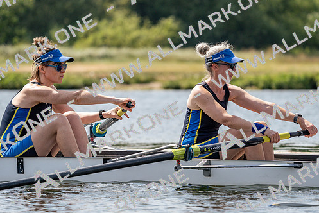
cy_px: 99
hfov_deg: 5.8
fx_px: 3165
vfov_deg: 3.9
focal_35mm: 357
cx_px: 164
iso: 250
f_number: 6.3
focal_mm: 306
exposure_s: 1/1600
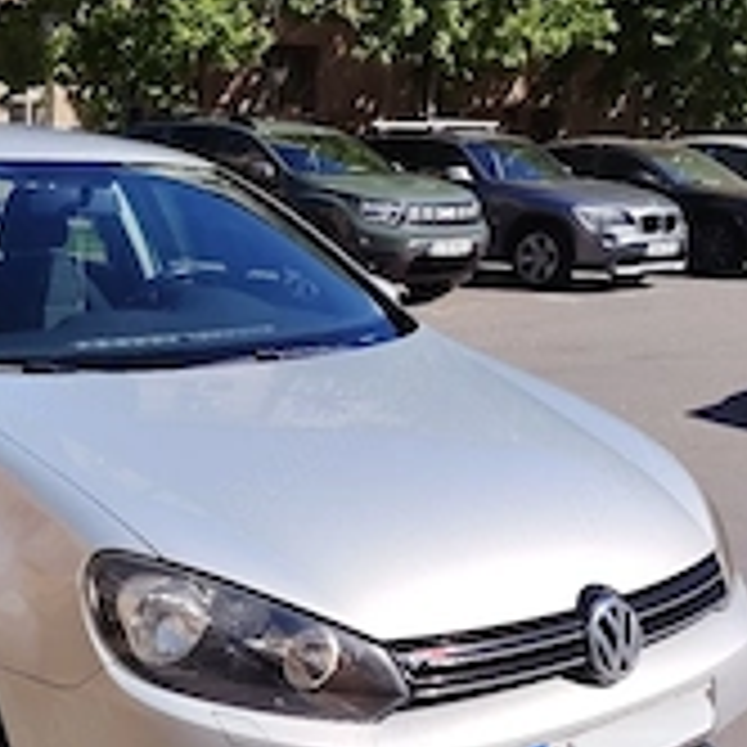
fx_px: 1245
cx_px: 99
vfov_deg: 33.2
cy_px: 468
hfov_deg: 32.0
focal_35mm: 51
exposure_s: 1/1250
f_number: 1.75
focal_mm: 5.25
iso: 100
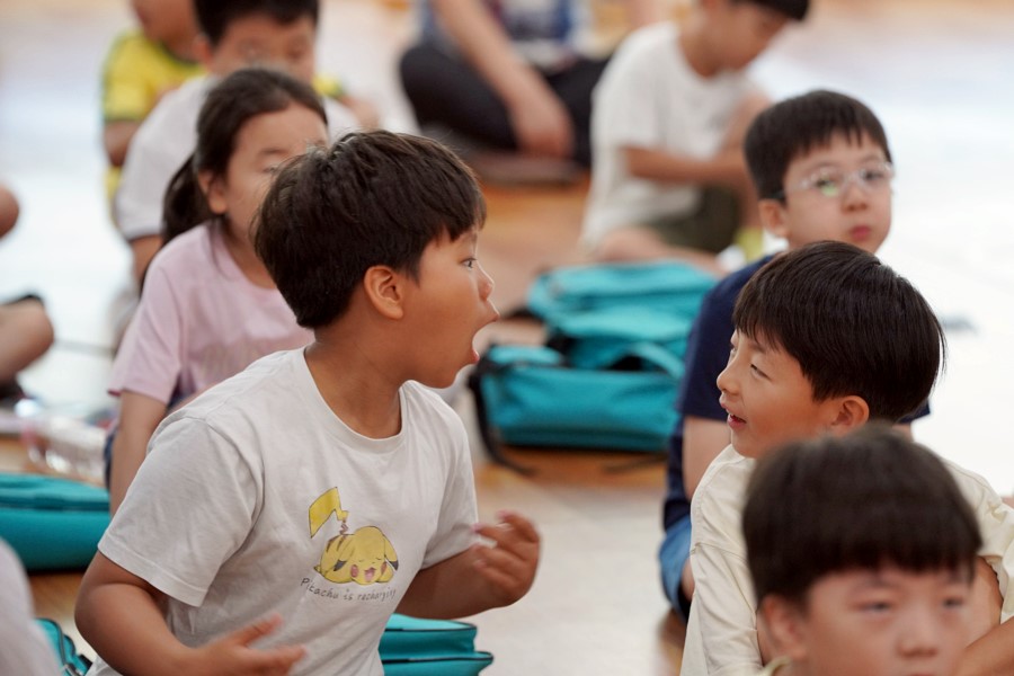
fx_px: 5633
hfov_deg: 10.3
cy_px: 338
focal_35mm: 200
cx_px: 507
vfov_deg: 6.9
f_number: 4
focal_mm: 200
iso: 2500
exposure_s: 1/250
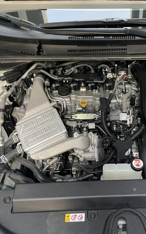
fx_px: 236
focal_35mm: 37
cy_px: 117
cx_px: 111
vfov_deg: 52.7
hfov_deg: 33.7
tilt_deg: -47.0
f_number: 1.6
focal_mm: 4.2
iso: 200
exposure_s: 1/60
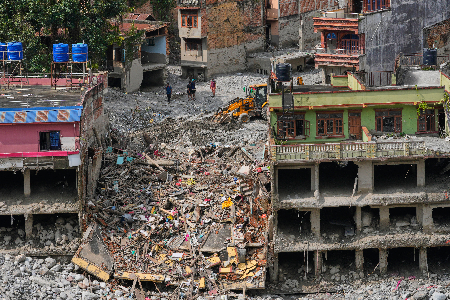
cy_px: 181
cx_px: 200
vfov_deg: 7.8
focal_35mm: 176
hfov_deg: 11.7
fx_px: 2200
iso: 200
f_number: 10
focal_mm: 140
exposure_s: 1/640
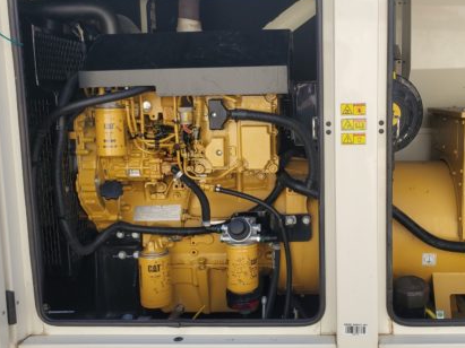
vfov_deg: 37.7
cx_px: 309
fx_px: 510
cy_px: 171
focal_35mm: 38
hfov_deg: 48.2
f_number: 2.4
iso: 50
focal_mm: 4.3
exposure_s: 1/469
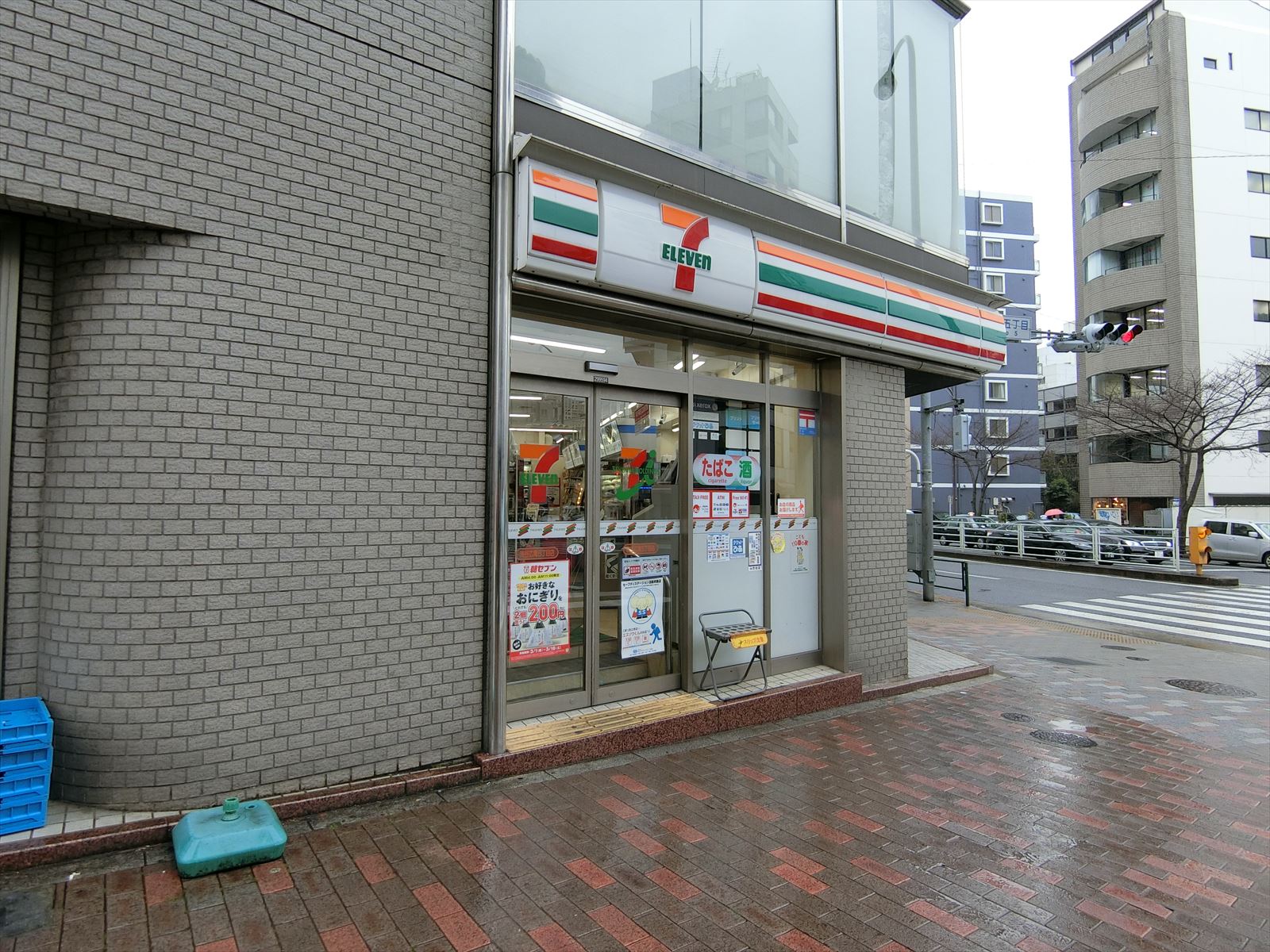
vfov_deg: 68.7
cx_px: 635
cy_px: 476
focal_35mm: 19
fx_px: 697
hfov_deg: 84.7
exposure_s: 1/125
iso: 100
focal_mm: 4.06
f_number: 2.7
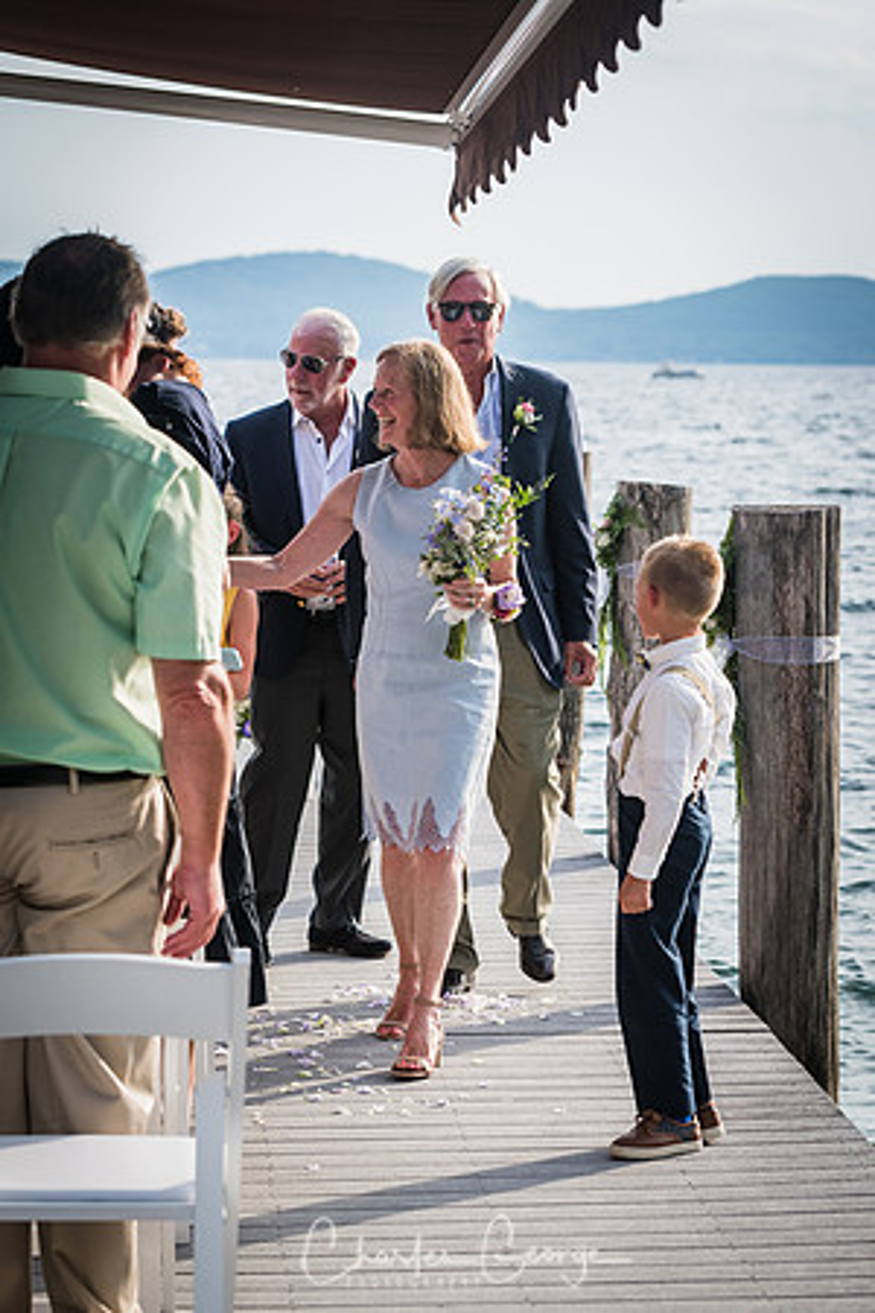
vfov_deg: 18.2
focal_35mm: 112
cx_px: 438
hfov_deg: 12.2
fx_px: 4101
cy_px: 656
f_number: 4
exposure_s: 1/800
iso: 200
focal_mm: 75
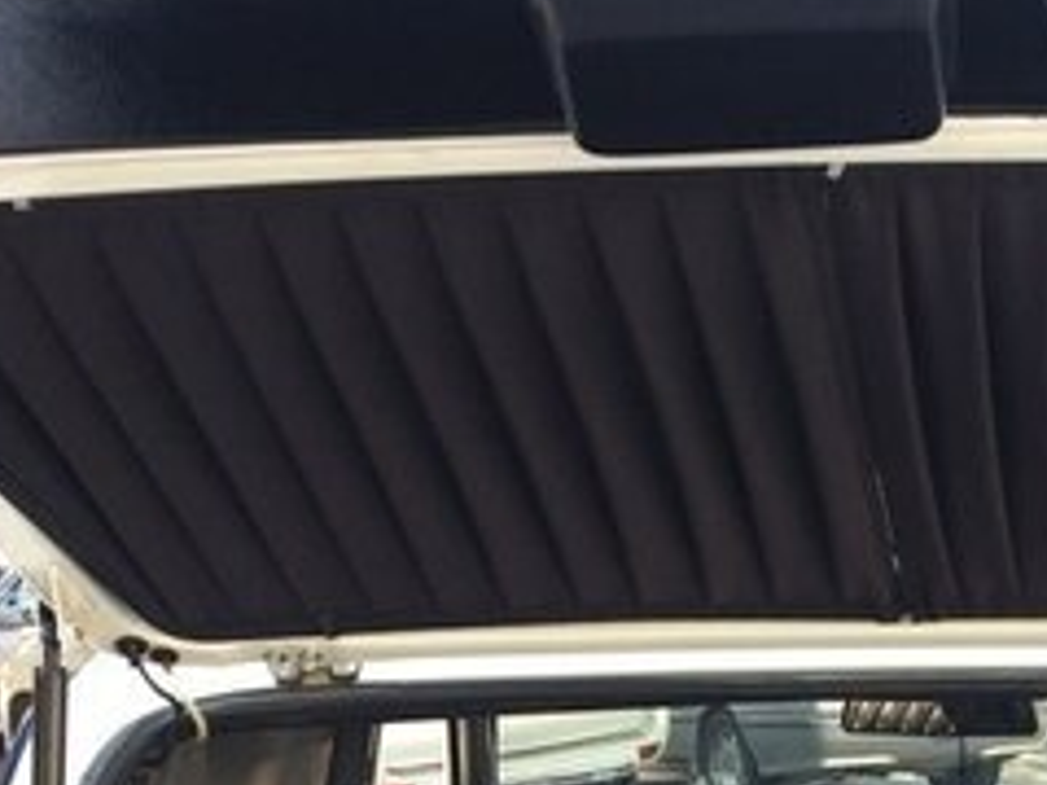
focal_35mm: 80
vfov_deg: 17.4
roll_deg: -1.2
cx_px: 907
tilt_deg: -7.0
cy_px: 980
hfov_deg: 23.9
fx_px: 2418
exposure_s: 1/50
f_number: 2.2
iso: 25
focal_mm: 4.15
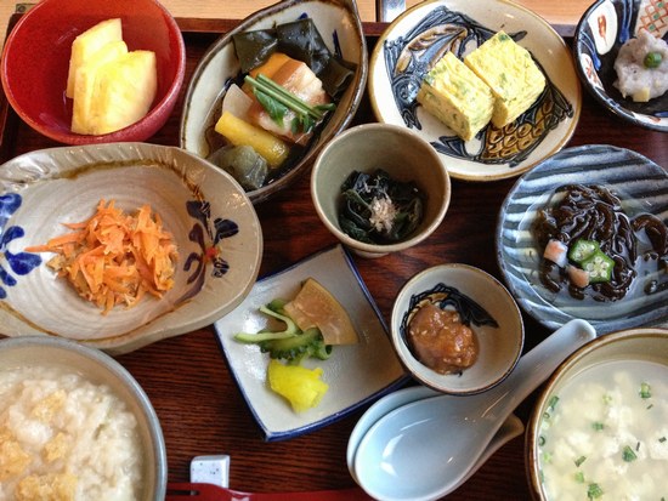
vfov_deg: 40.7
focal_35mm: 35
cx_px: 334
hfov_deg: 52.6
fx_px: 676
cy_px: 250
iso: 320
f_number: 2.4
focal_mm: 4.28
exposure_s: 1/20
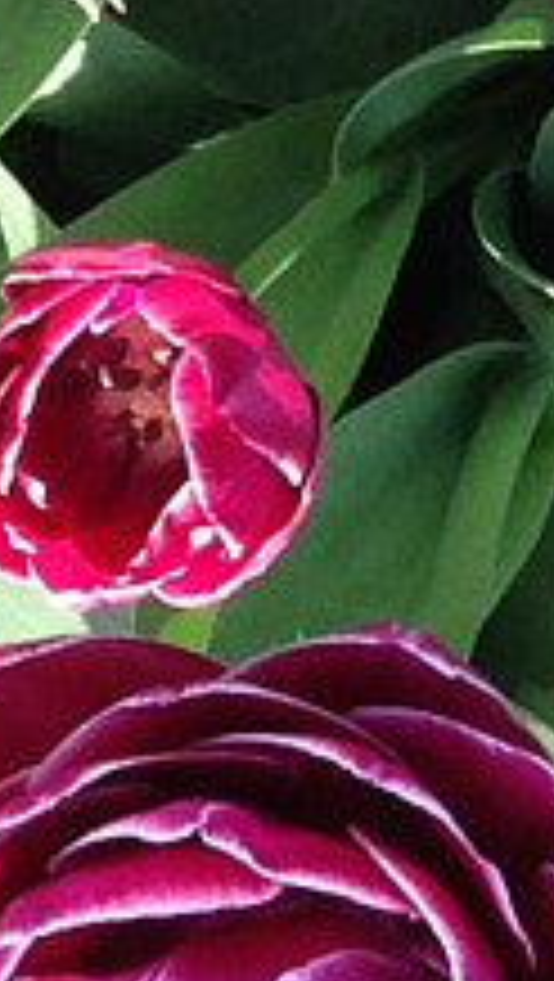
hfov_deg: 4.6
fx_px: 6878
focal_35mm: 264
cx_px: 149
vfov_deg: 7.7
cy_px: -1238
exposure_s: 1/120
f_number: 2.4
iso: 64
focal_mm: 4.12
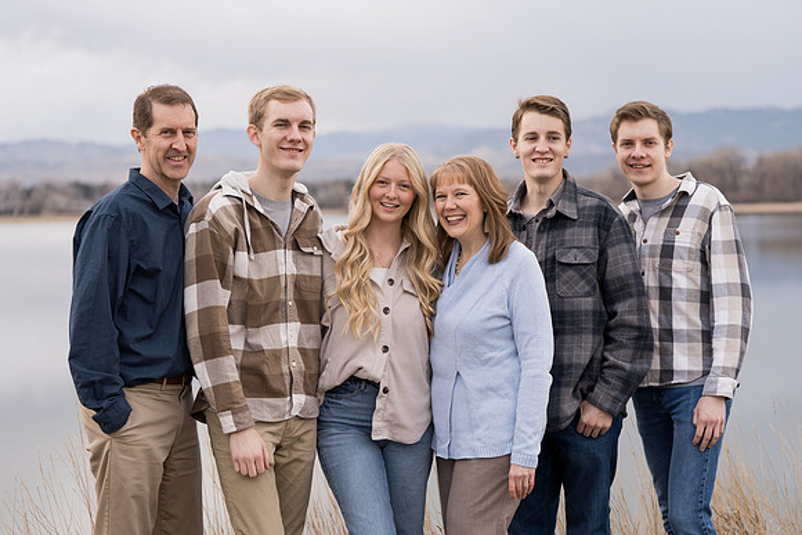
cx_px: 401
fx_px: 1560
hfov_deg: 28.8
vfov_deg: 19.5
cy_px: 268
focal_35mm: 70
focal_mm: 70
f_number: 2.8
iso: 200
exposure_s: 1/250
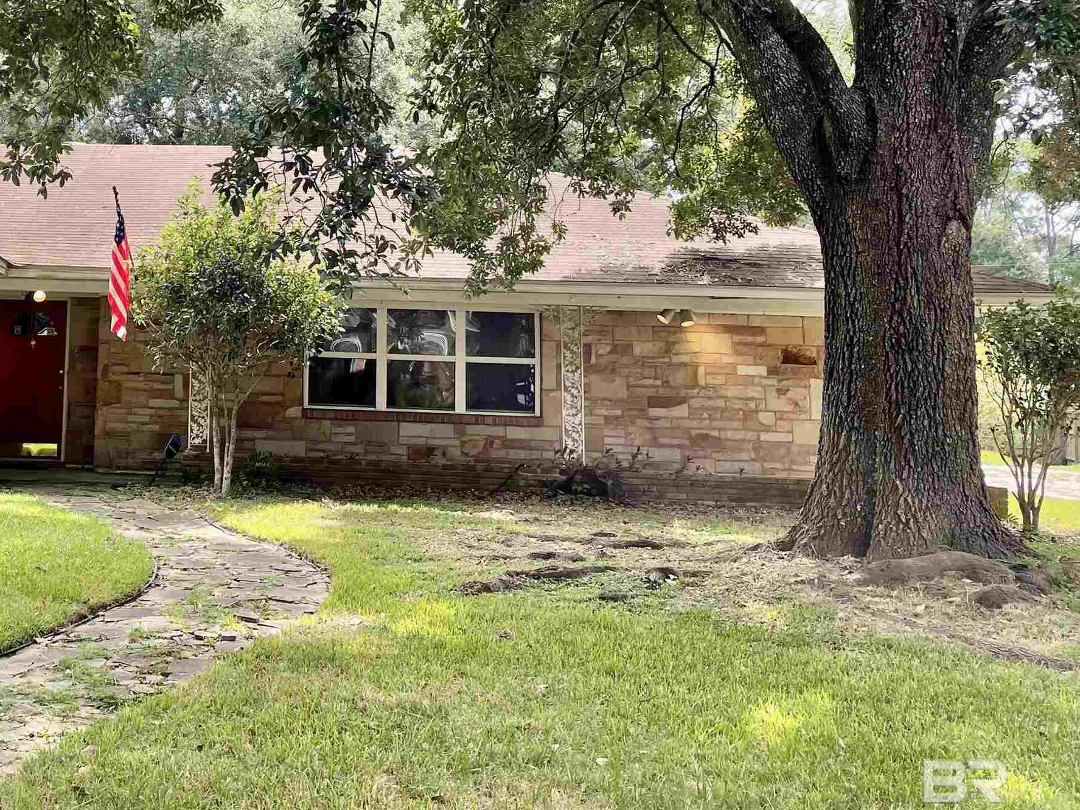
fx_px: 1404
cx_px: 183
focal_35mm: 45
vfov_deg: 31.5
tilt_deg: +8.0
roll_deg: -1.0
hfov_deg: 40.0
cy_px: 187
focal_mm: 4.2
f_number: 1.6
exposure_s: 1/537
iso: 32
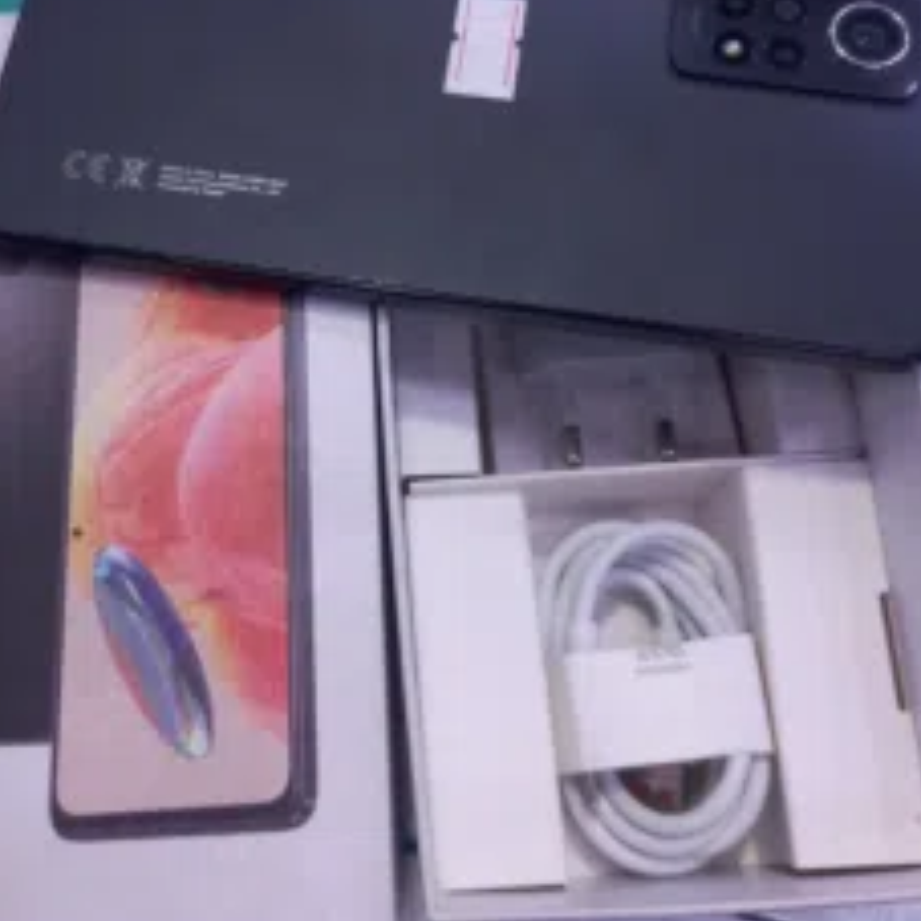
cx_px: 361
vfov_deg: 42.5
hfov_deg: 42.6
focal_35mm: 39
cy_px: 341
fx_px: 1174
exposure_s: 1/50
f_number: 2
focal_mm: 4.6
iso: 80
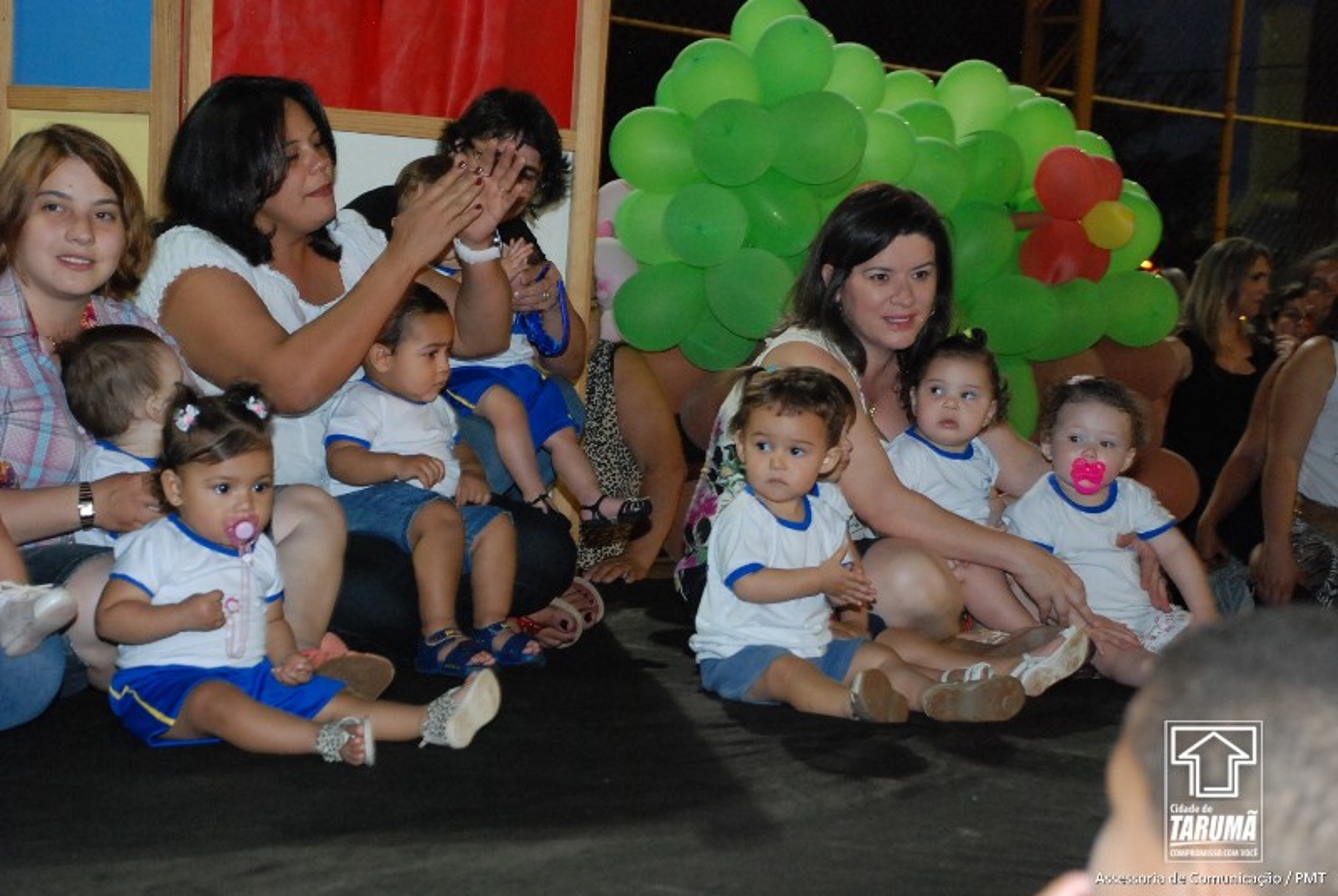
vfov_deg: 17.6
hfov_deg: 26.0
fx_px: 2903
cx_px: 669
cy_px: 448
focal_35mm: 78
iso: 1250
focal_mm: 52
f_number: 5
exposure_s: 1/25
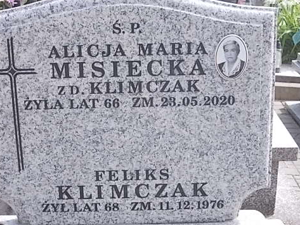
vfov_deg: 21.3
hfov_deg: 28.2
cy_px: 119
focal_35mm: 69
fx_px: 598
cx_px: 144
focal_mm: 7.2
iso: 80
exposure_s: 1/250
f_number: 3.6
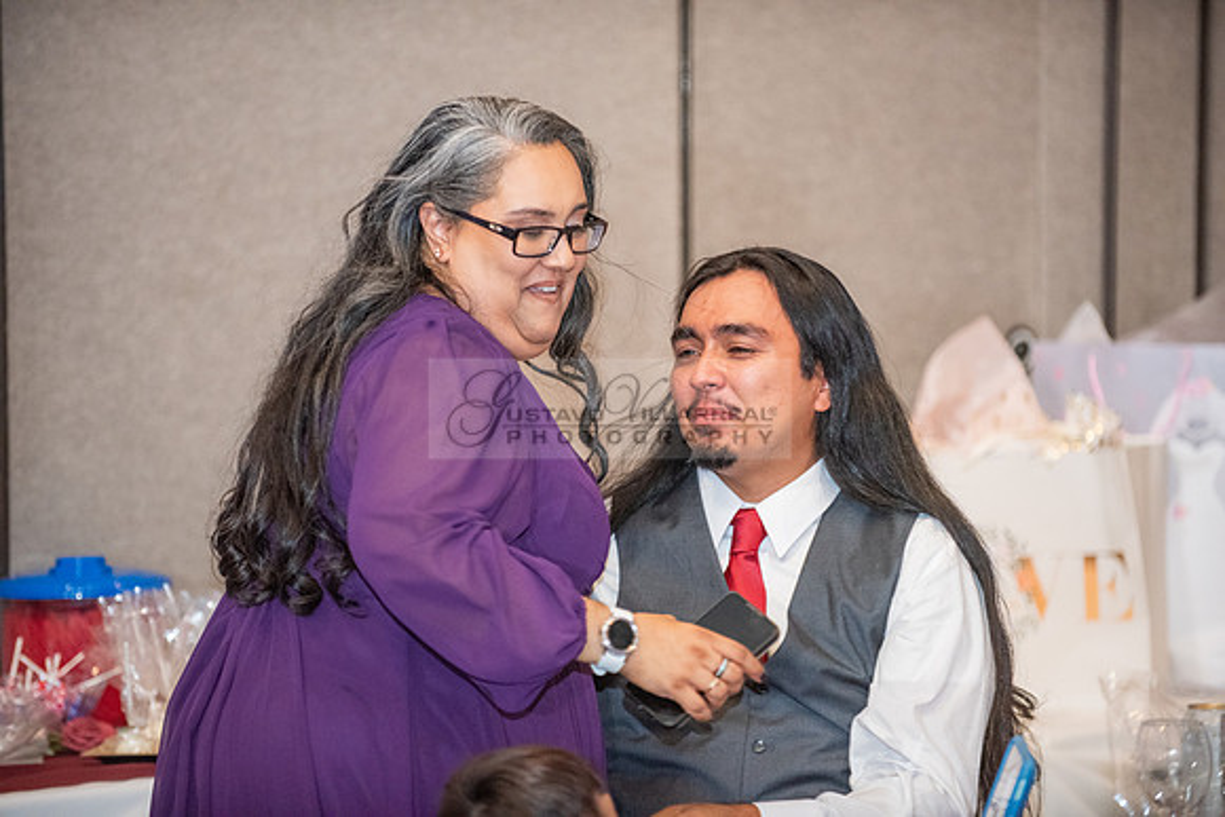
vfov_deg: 8.6
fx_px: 5445
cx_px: 612
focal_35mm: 160
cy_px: 408
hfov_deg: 12.8
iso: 3200
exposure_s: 1/250
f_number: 2.8
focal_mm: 160
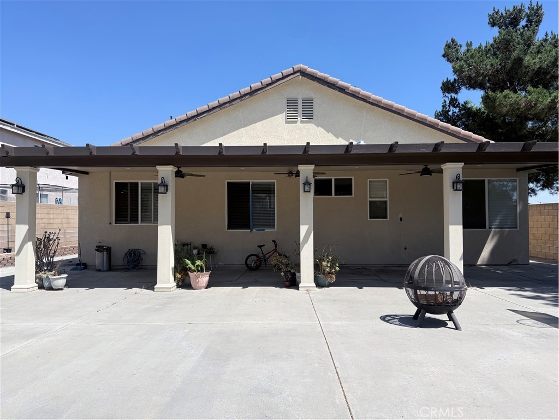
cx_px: 280
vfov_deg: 56.8
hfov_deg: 71.6
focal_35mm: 24
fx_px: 388
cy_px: 210
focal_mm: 6.76
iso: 80
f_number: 1.78
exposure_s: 1/4975
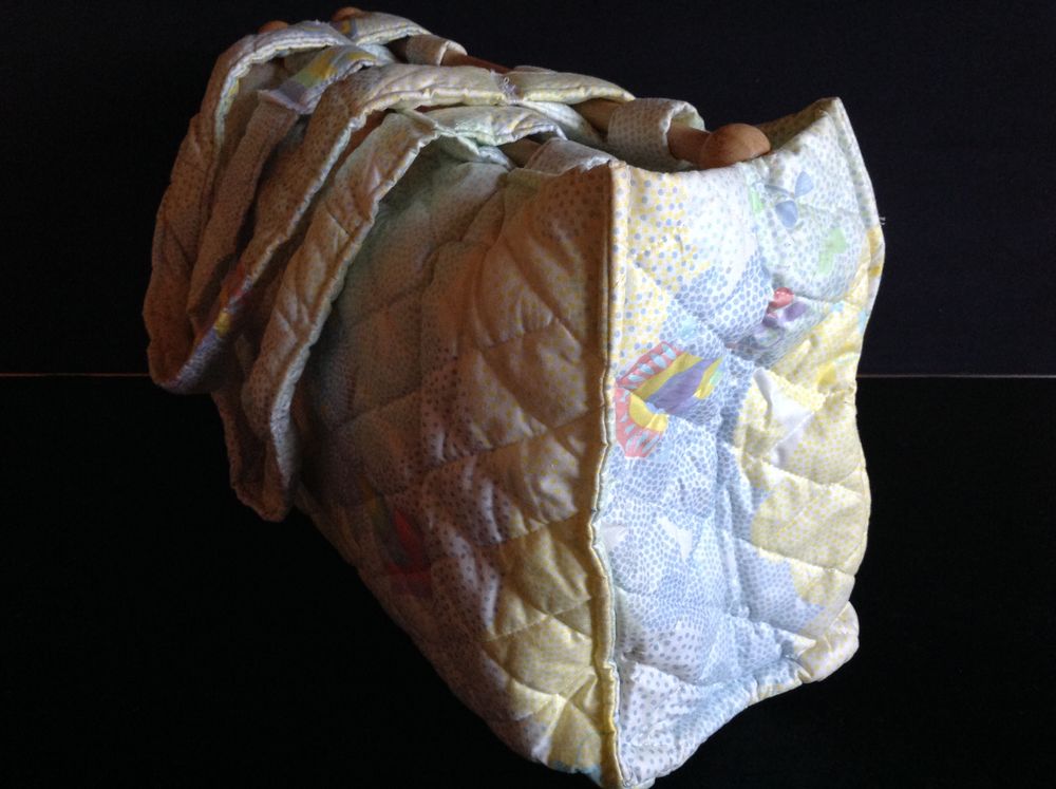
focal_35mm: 35
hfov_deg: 52.7
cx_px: 528
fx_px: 1066
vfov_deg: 40.6
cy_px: 394
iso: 250
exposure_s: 1/15
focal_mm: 4.28
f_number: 2.4
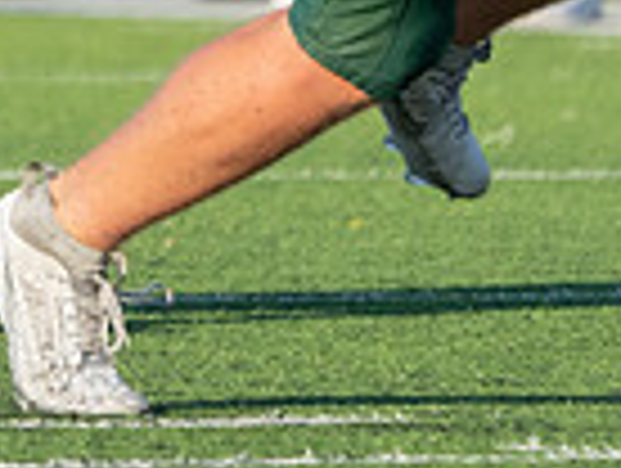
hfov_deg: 0.8
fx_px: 44478
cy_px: -419
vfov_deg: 0.6
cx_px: -833
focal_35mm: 2475
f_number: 5.6
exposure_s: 1/1250
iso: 400
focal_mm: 400
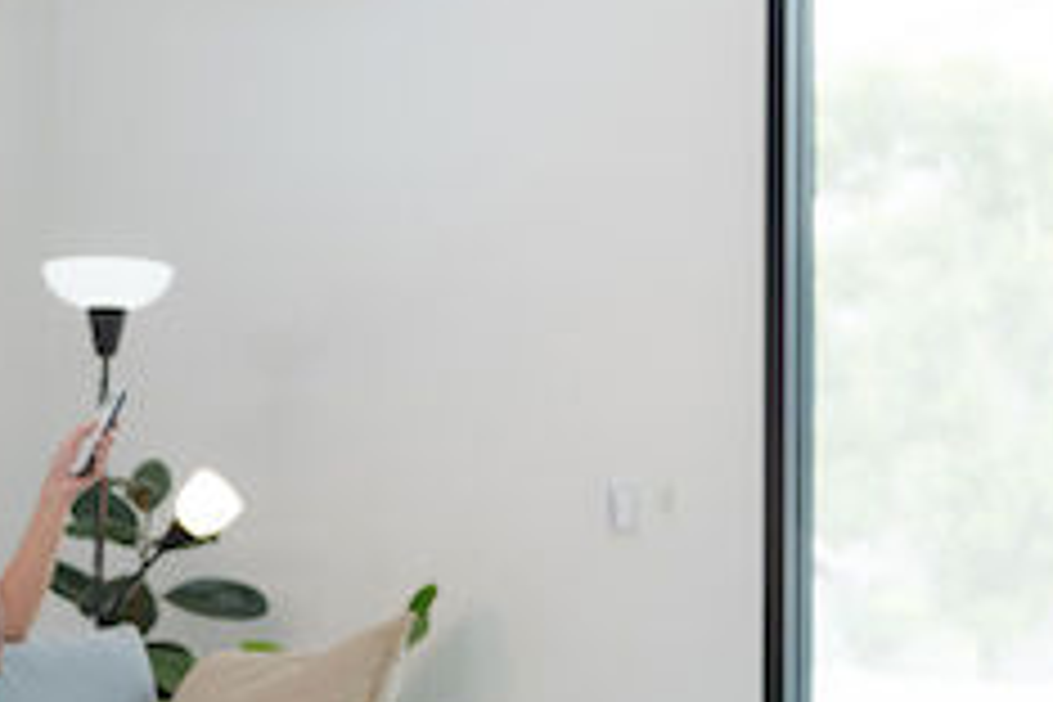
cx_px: 230
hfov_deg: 18.9
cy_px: 470
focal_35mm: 107
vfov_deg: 12.8
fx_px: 3130
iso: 100
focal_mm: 50
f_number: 1.4
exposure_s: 1/200
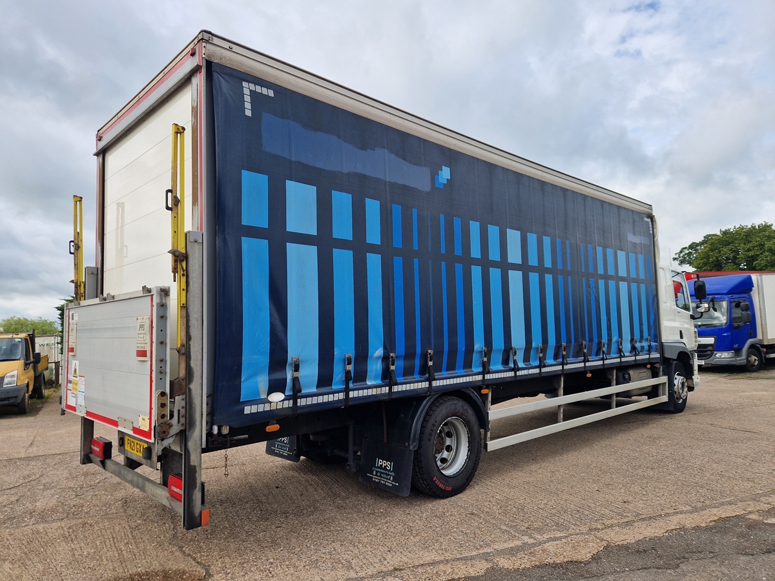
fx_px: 515
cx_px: 388
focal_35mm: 23
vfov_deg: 58.9
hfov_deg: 73.9
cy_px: 290
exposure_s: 1/916
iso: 50
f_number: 1.8
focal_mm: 5.4
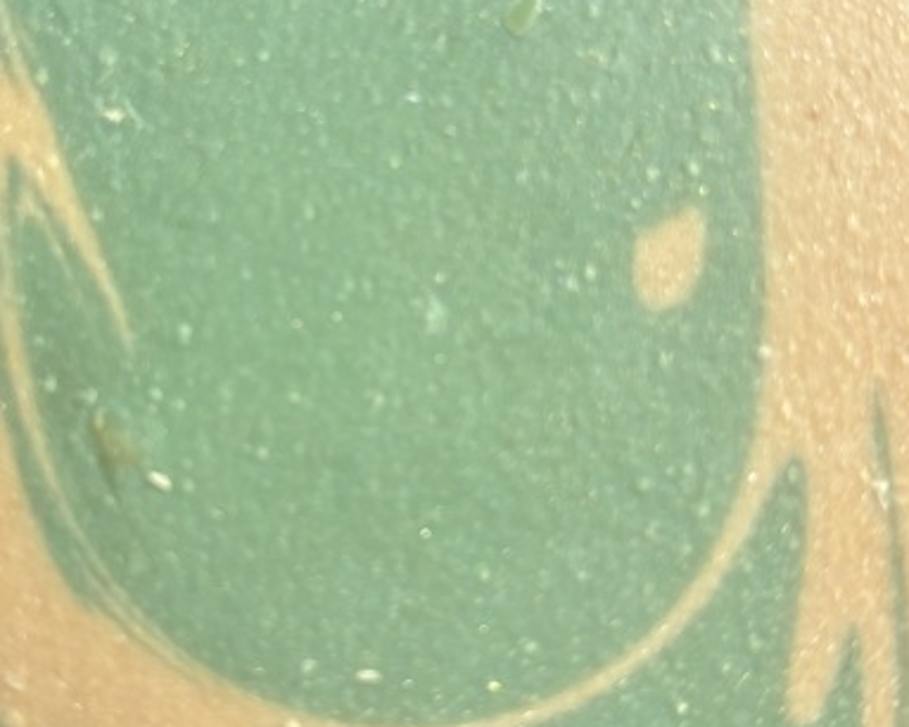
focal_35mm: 61
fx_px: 1640
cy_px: 283
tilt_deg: -68.5
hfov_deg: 30.8
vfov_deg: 24.9
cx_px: 325
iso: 64
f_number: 1.6
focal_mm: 5.96
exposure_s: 1/60
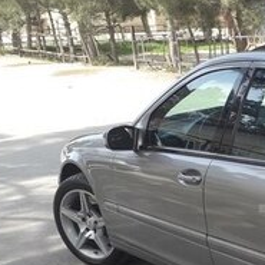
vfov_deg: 20.1
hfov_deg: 18.0
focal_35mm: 85
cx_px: 405
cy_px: 226
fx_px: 736
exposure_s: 1/445
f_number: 1.9
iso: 40
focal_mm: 3.6
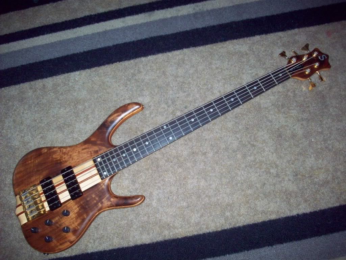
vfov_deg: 38.7
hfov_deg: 50.1
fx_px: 370
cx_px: 173
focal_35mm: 37
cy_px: 130
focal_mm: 6.2
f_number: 2.8
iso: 200
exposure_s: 1/64
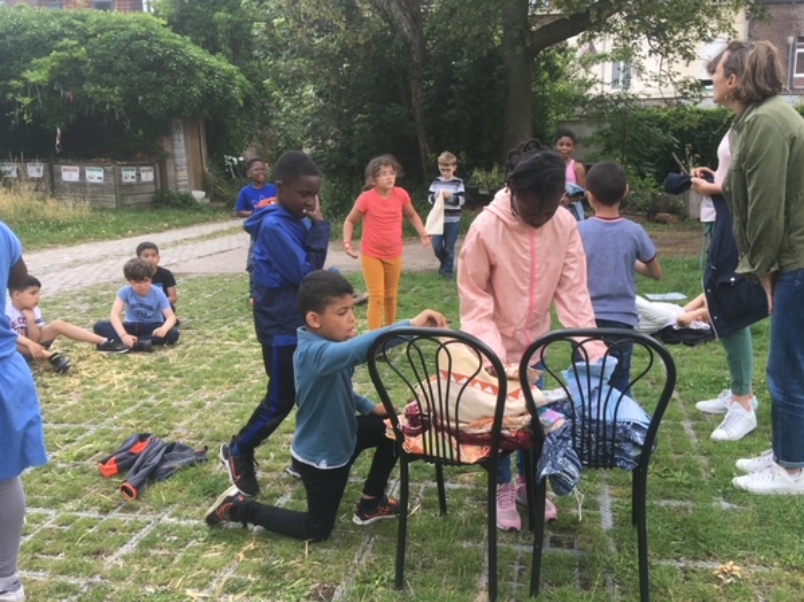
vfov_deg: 45.4
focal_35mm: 31
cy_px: 296
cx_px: 424
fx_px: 720
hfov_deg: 58.3
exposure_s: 1/361
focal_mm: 4.15
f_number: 2.2
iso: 25
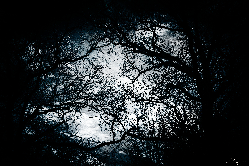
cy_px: 83
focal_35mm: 52
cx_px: 124
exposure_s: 1/320
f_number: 9
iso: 250
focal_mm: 35
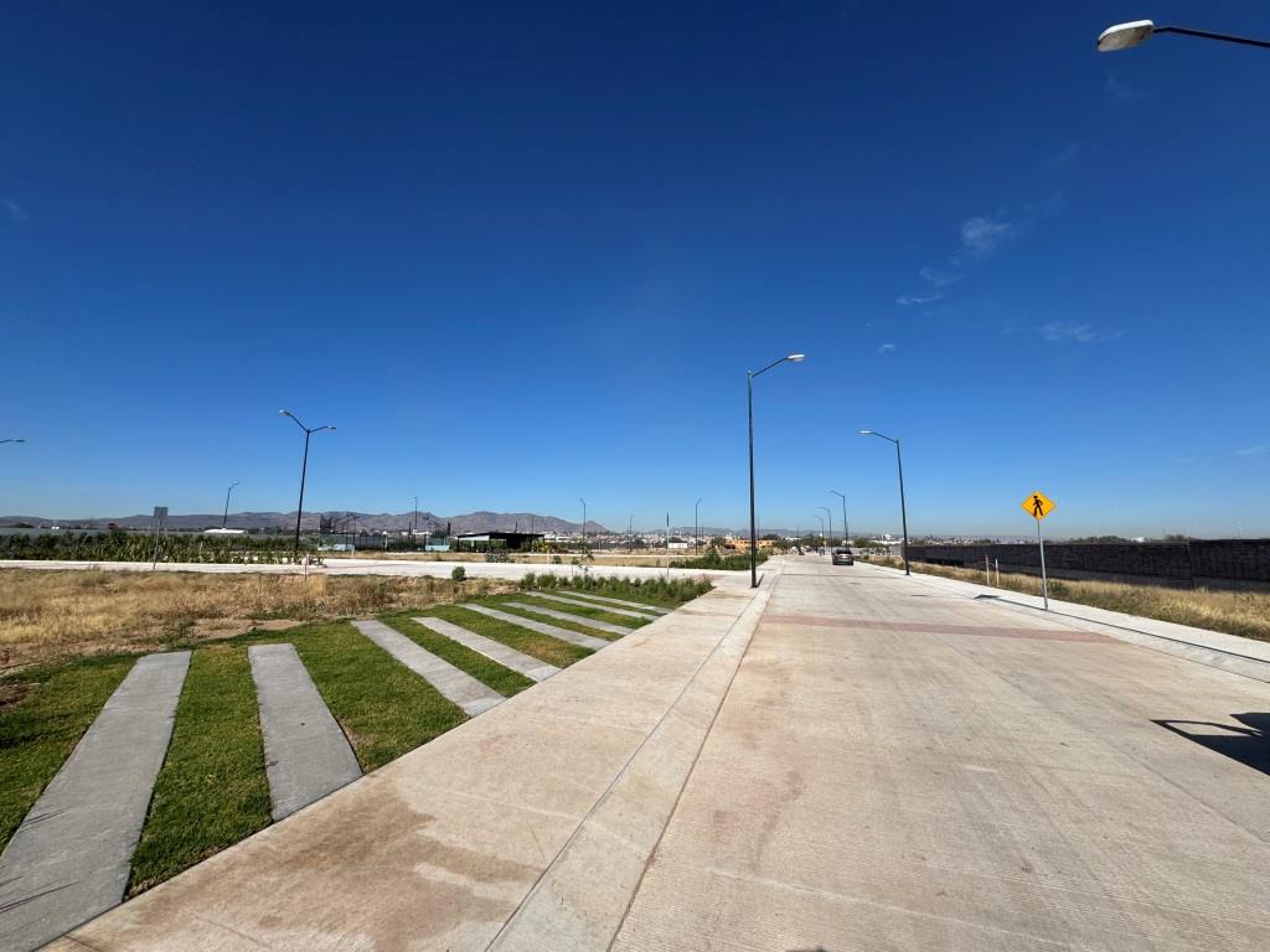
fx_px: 514
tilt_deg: +6.8
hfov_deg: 102.1
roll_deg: -0.1
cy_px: 476
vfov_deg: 85.7
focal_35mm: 14
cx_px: 635
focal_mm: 2.22
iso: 50
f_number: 2.2
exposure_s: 1/3546
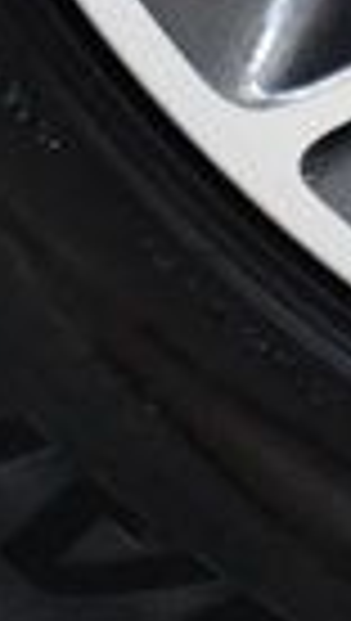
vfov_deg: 3.8
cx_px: 1413
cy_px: -832
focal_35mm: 558
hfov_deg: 2.1
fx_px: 9199
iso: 3200
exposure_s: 1/80
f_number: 4.5
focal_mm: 48
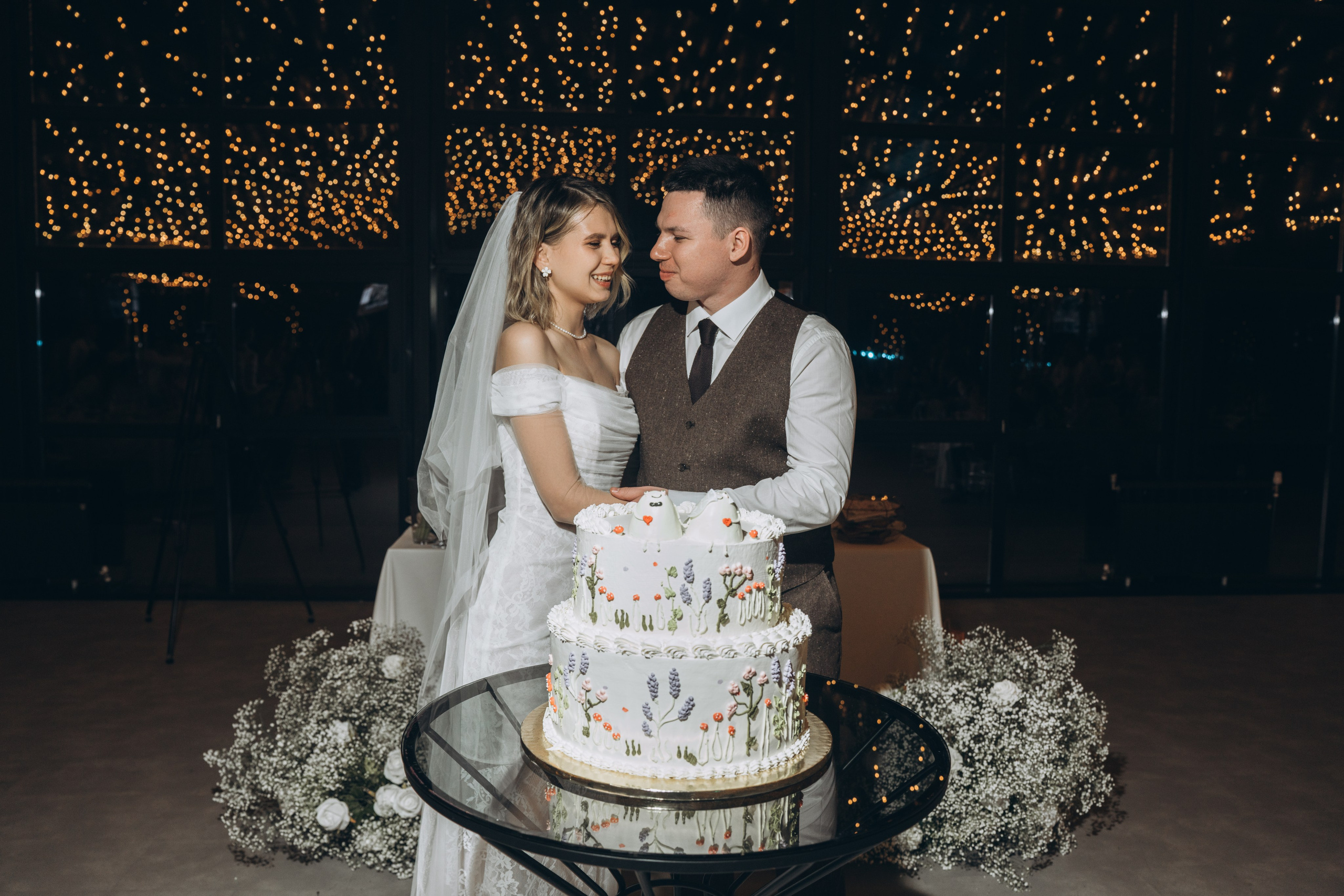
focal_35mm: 28
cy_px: 448
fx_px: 1045
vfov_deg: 46.4
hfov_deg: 65.5
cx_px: 672
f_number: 4
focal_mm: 28
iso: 640
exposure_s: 1/160
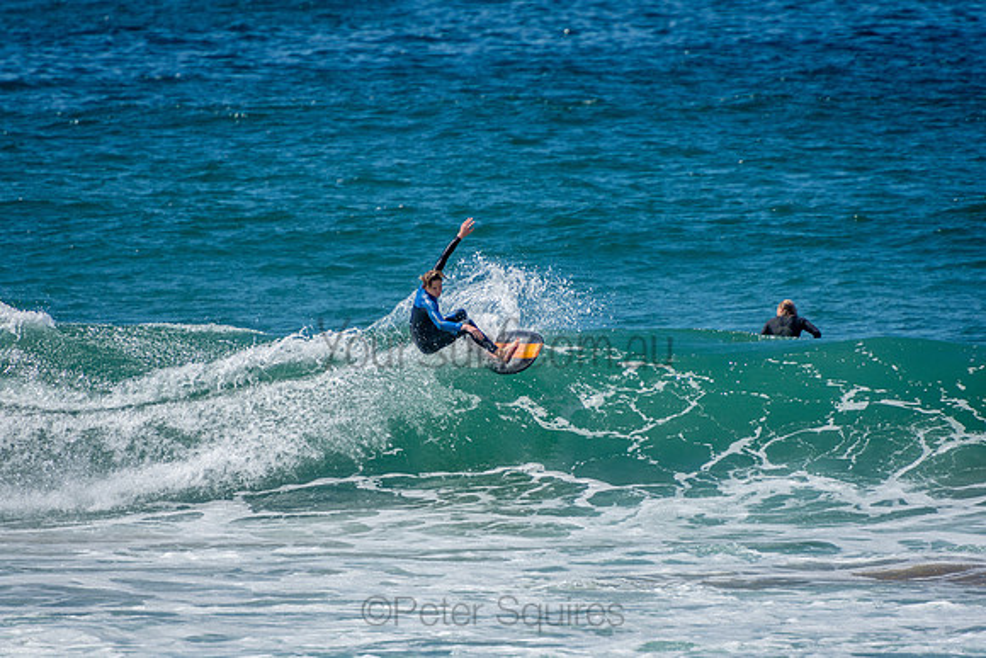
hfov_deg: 3.4
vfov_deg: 2.3
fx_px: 16436
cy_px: 329
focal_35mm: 600
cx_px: 493
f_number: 5.6
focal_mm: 400
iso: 280
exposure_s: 1/2000
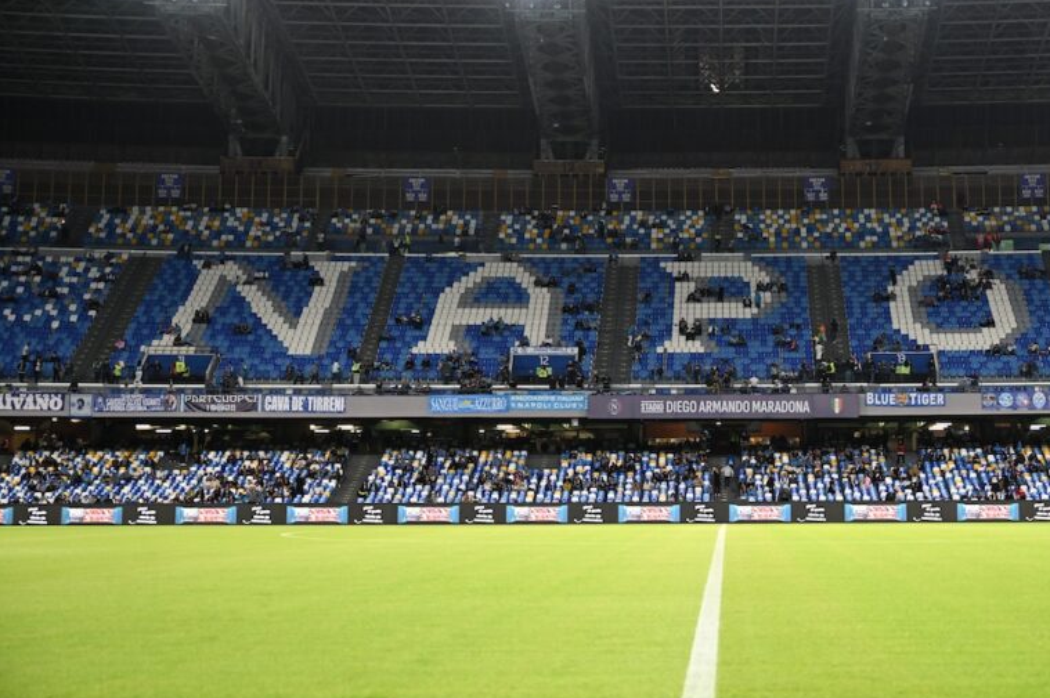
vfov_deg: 24.9
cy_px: 258
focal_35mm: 54
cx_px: 707
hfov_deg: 36.5
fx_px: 1574
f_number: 2.8
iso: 2000
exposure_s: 1/320
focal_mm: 40
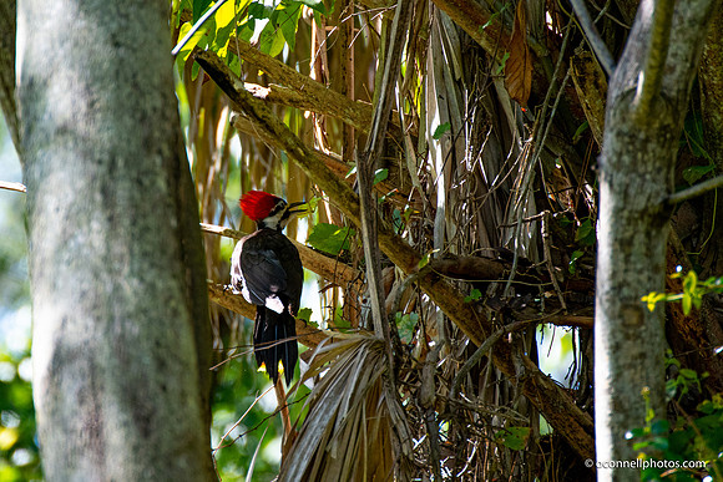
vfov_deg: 2.4
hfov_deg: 3.6
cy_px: 241
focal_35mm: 566
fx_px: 11372
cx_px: 268
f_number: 5.6
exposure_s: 1/500
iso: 640
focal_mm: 300
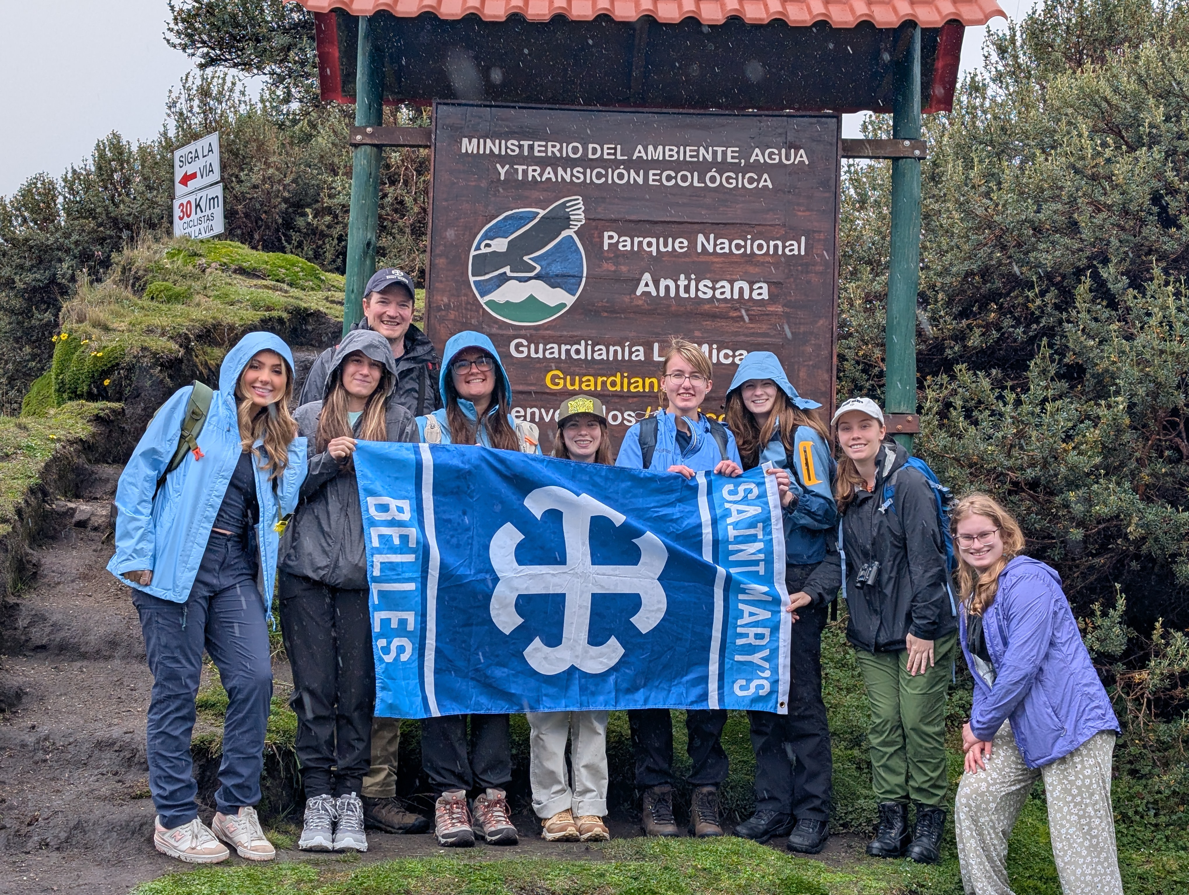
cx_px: 594
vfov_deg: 29.7
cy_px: 448
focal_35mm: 49
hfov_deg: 38.9
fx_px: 1685
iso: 20
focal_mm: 6.9
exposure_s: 1/737
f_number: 1.68
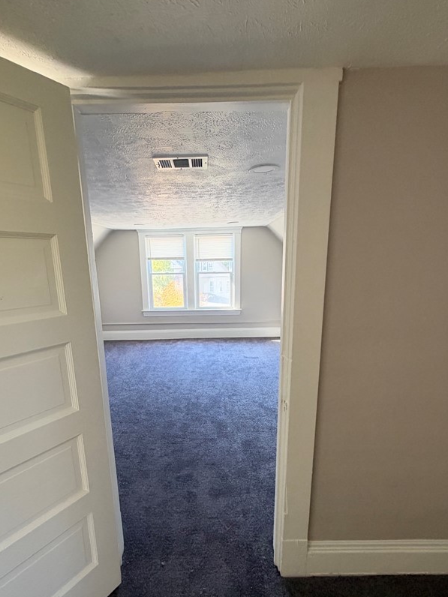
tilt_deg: -9.0
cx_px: 203
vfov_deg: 87.3
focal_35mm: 18
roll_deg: +0.7
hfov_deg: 71.4
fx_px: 311
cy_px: 338
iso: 320
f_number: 2.2
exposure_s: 1/60
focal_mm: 2.22
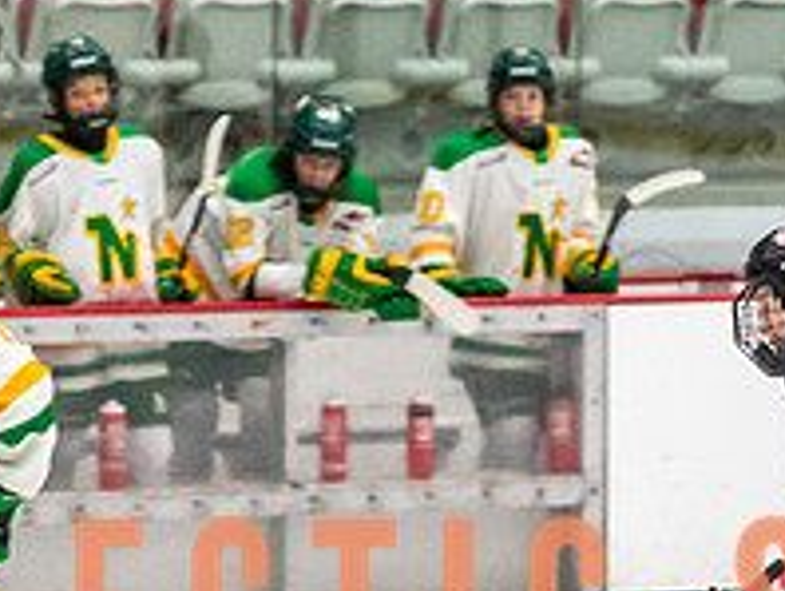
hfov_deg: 3.6
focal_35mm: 554
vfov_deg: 2.7
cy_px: 617
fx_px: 12579
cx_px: 852
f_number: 2.8
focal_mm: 110
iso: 3200
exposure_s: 1/640
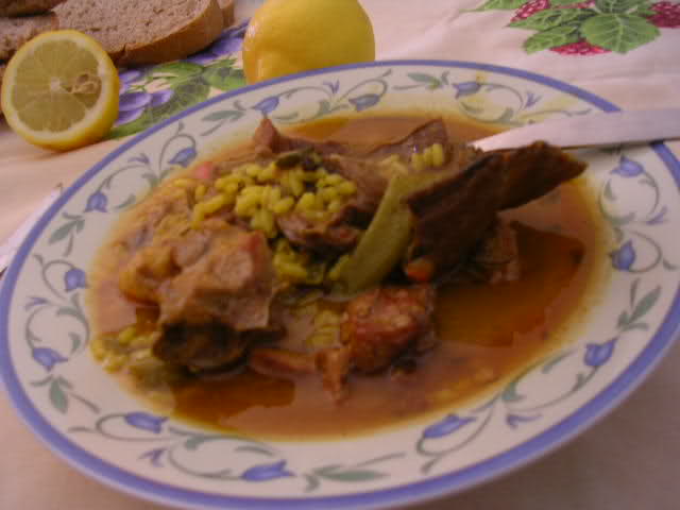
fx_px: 746
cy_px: 255
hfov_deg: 49.0
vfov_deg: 37.7
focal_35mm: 38
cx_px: 340
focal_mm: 5.8
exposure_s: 1/31.7
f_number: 2.8
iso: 50
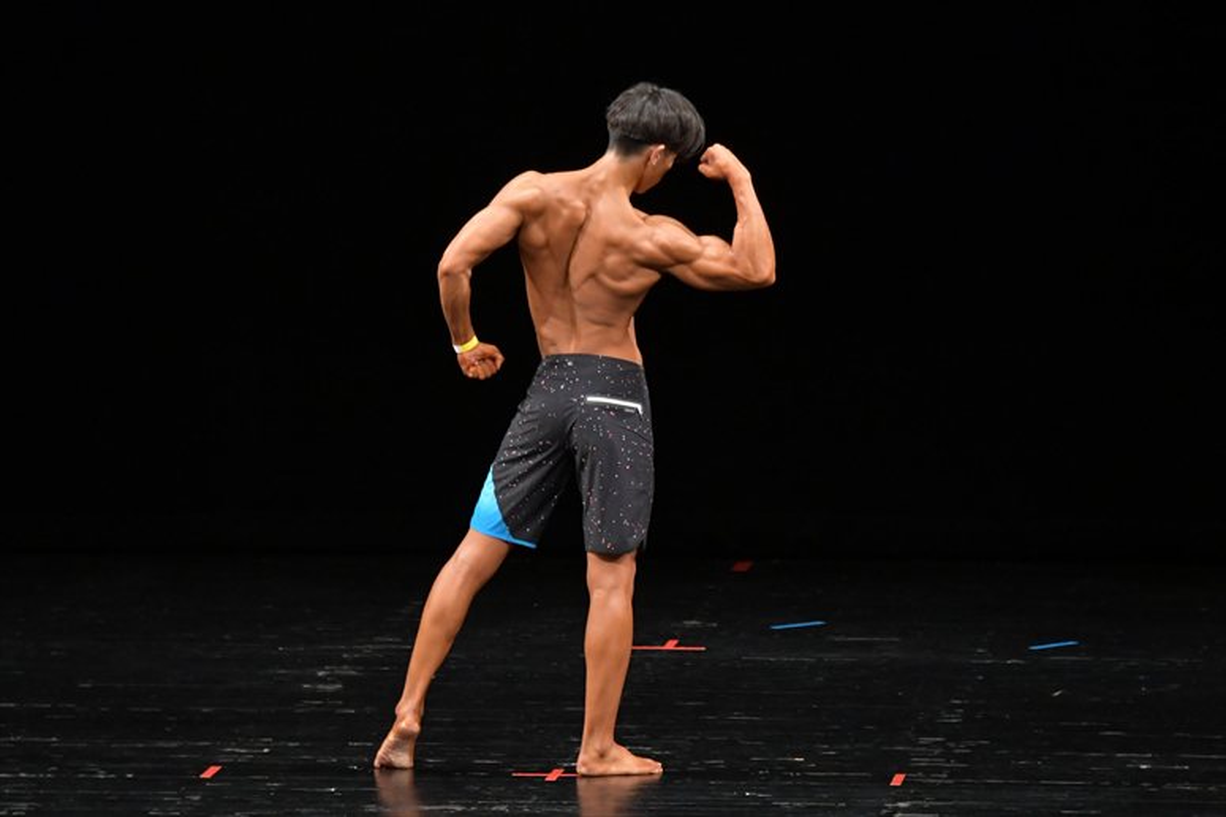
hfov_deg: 7.6
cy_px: 408
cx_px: 613
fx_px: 9191
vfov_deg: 5.1
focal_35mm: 270
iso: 3200
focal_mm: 180
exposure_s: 1/400
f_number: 5.6
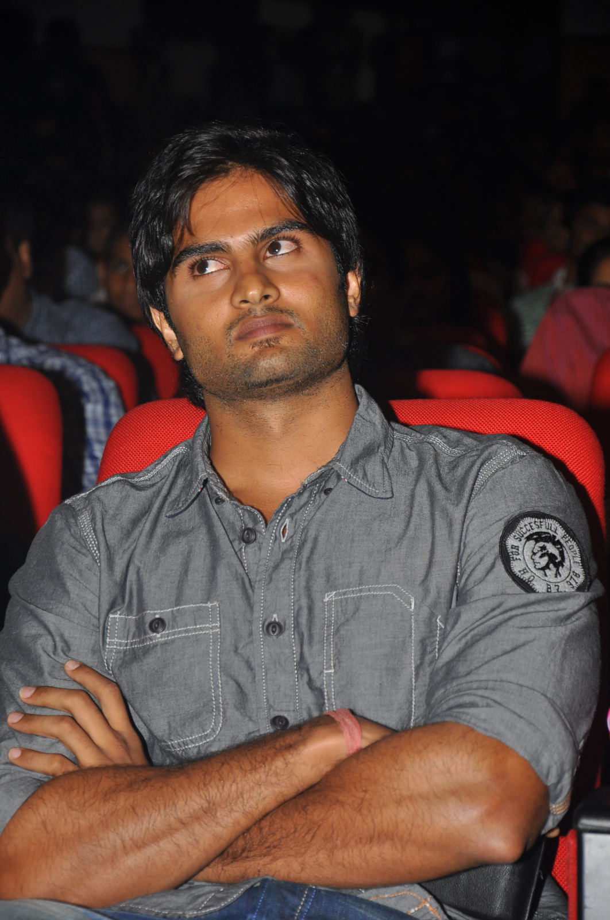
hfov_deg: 11.4
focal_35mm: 120
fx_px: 3059
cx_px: 305
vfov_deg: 17.1
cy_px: 460
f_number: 5.6
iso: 200
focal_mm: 80
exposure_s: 1/125
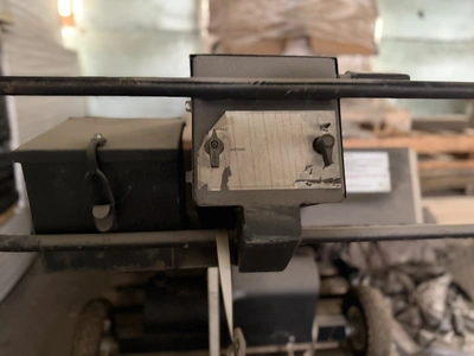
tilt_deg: -10.4
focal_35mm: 24
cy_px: 178
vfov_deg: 56.8
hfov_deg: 71.6
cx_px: 237
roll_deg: -0.1
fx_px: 329
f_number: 1.78
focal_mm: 6.76
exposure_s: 1/30
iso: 1000
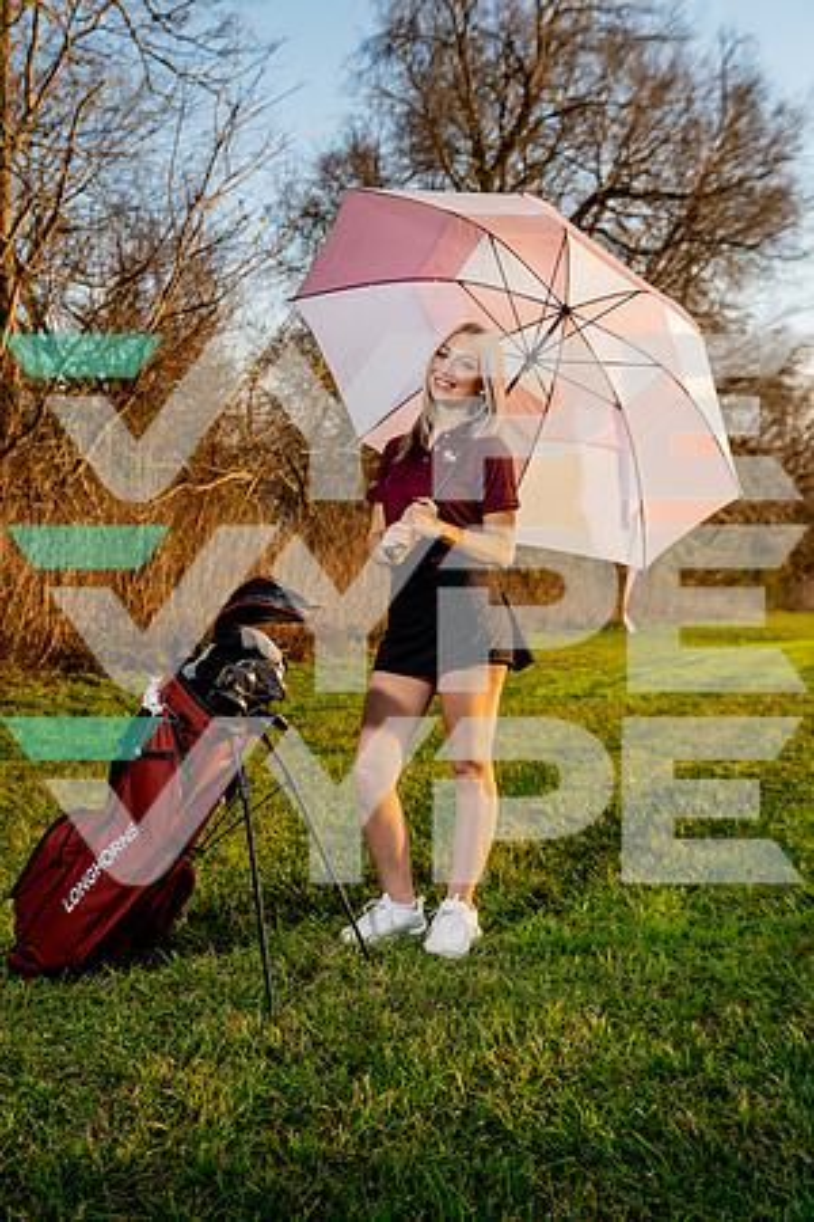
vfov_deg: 47.4
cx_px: 407
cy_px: 611
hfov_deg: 32.6
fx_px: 1390
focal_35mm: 41
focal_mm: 41
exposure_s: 1/250
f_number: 4
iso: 100
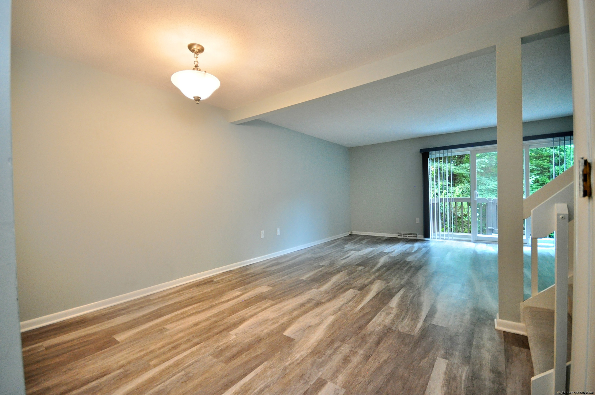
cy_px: 198
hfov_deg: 100.5
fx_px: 248
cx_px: 298
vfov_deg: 77.2
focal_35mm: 15
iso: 1000
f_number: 4
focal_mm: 10
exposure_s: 1/50
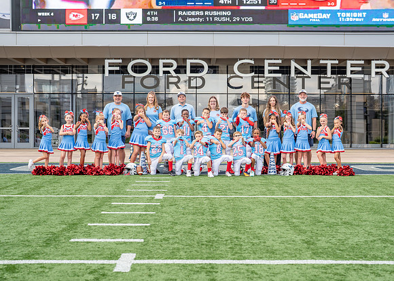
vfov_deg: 23.8
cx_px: 198
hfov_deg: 32.9
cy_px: 138
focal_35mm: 60
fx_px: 667
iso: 250
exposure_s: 1/400
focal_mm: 50
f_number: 4
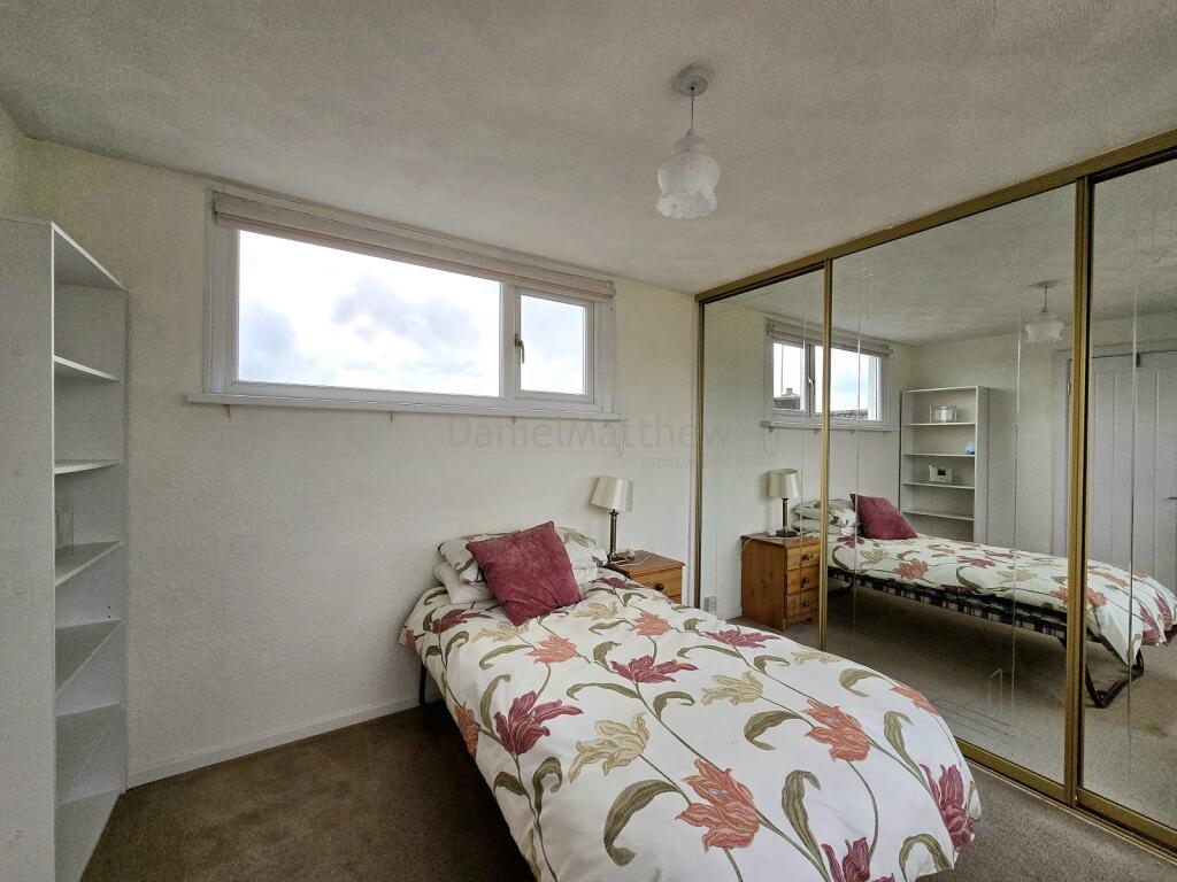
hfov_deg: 106.2
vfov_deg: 89.9
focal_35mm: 13
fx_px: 442
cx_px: 588
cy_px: 441
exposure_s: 1/2000
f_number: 2.2
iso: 100
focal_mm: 2.2
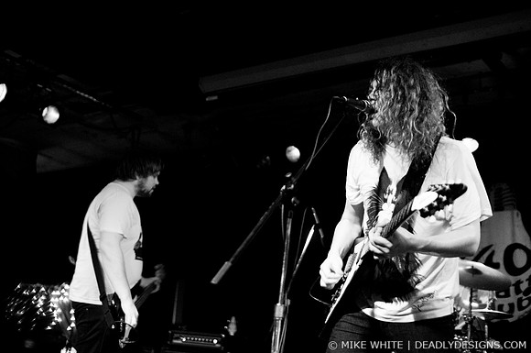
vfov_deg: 29.8
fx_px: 663
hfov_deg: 43.7
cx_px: 266
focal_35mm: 45
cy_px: 176
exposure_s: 1/50
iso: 1000
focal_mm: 30
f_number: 1.4
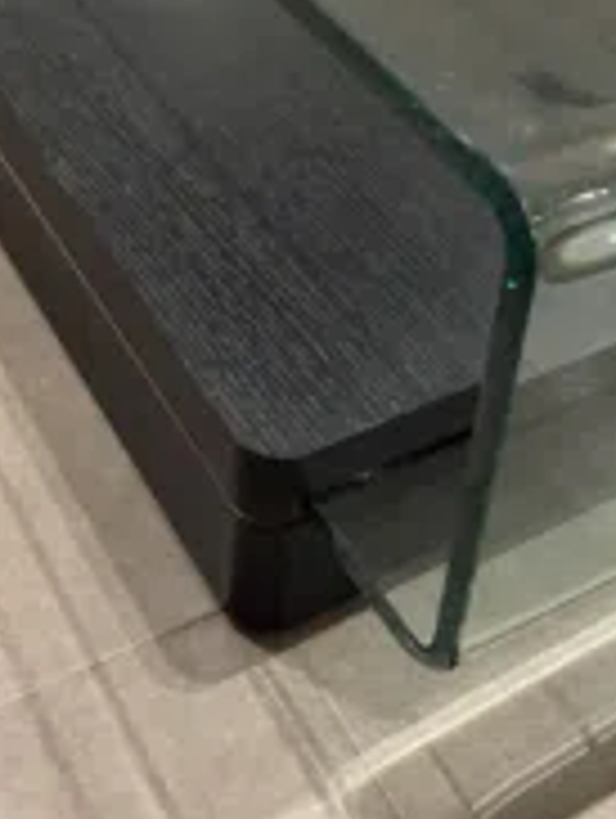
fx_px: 1349
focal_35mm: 57
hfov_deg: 25.7
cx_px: 373
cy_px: 108
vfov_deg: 32.3
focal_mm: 5.96
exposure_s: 1/50
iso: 400
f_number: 1.6
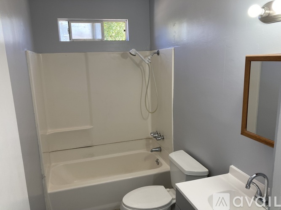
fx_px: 227
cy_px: 105
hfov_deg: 63.5
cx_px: 140
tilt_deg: -11.6
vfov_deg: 49.7
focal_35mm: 28
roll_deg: +1.4
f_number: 1.8
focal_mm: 3.99
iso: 50
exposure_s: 1/60
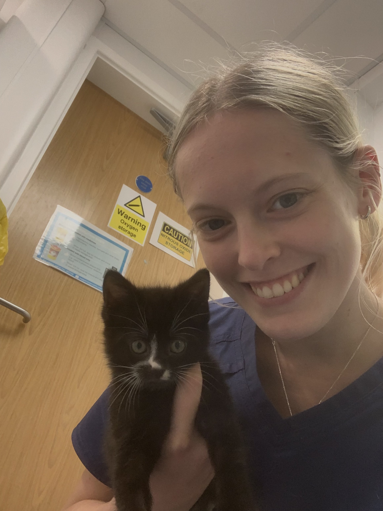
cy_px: 256
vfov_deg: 56.8
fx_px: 472
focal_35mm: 32
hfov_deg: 44.2
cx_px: 192
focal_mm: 2.87
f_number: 2.2
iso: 160
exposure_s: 1/50
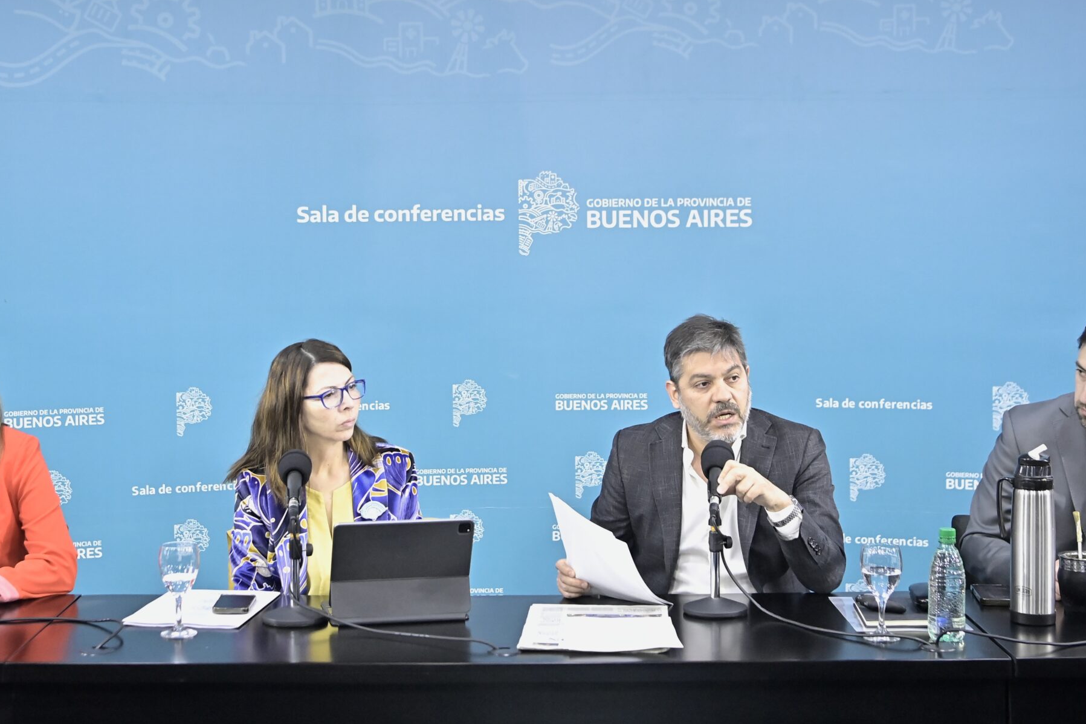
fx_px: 1719
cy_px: 249
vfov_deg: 23.7
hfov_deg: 35.0
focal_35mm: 57
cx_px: 517
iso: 5000
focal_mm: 40
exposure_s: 1/400
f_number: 3.2
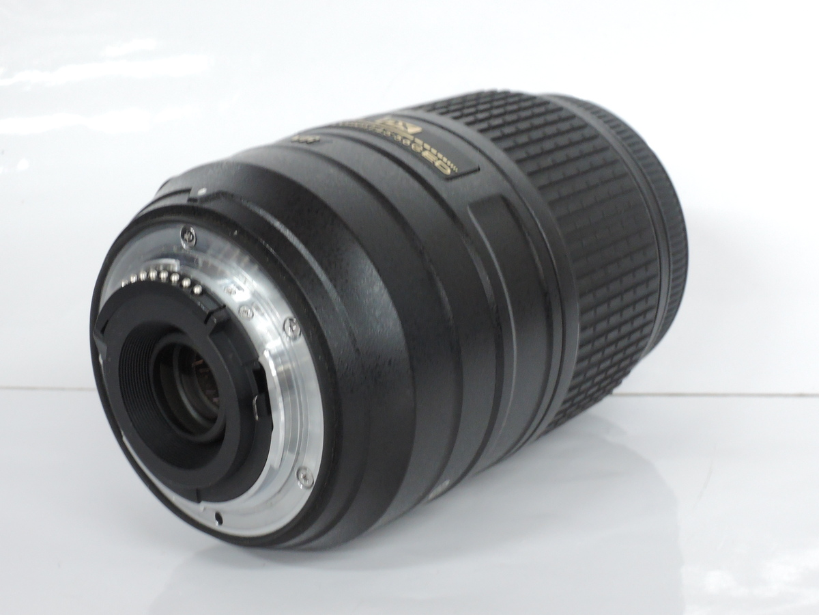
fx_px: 1420
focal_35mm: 60
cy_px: 308
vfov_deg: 24.4
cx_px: 410
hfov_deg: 32.2
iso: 800
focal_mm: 12.8
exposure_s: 1/15
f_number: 7.3
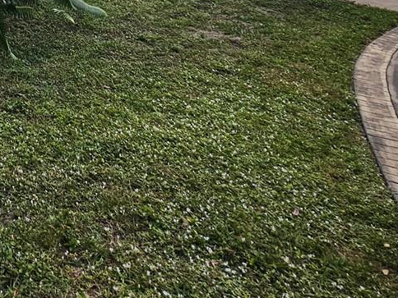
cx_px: -50
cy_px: -118
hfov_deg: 36.4
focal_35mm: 43
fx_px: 494
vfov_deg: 26.7
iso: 50
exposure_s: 1/1794
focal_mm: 2.2
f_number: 2.2
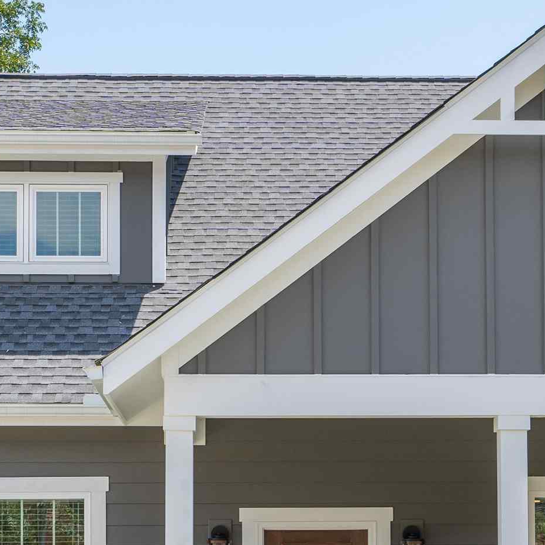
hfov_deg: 17.7
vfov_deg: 17.4
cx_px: 328
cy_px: 523
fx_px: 1746
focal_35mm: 98
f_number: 8
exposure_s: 1/200
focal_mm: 35
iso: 200
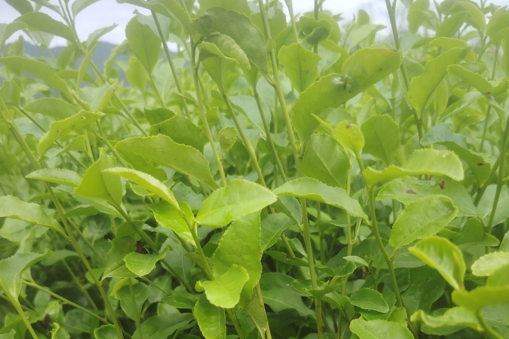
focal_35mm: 34
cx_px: 257
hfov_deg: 55.8
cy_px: 276
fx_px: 481
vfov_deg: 37.4
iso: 256
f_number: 1.75
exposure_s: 1/900
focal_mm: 5.25
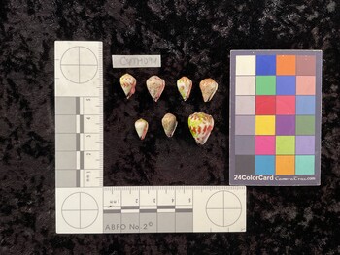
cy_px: 128
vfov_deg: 48.3
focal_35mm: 29
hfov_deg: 61.6
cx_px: 170
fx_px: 285
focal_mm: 3
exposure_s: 1/50
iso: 100
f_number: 1.8
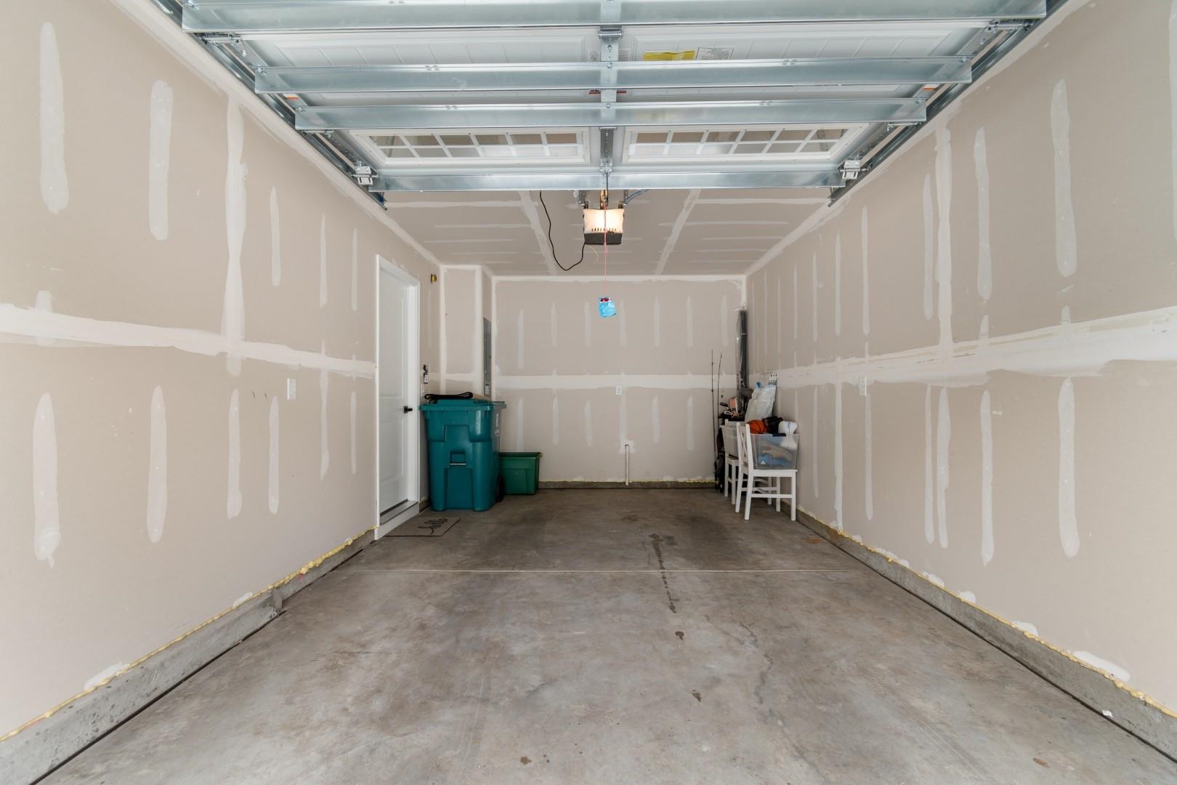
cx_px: 588
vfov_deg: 77.3
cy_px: 392
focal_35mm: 15
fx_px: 490
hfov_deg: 100.4
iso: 100
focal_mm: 10
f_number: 4.5
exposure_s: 1/80
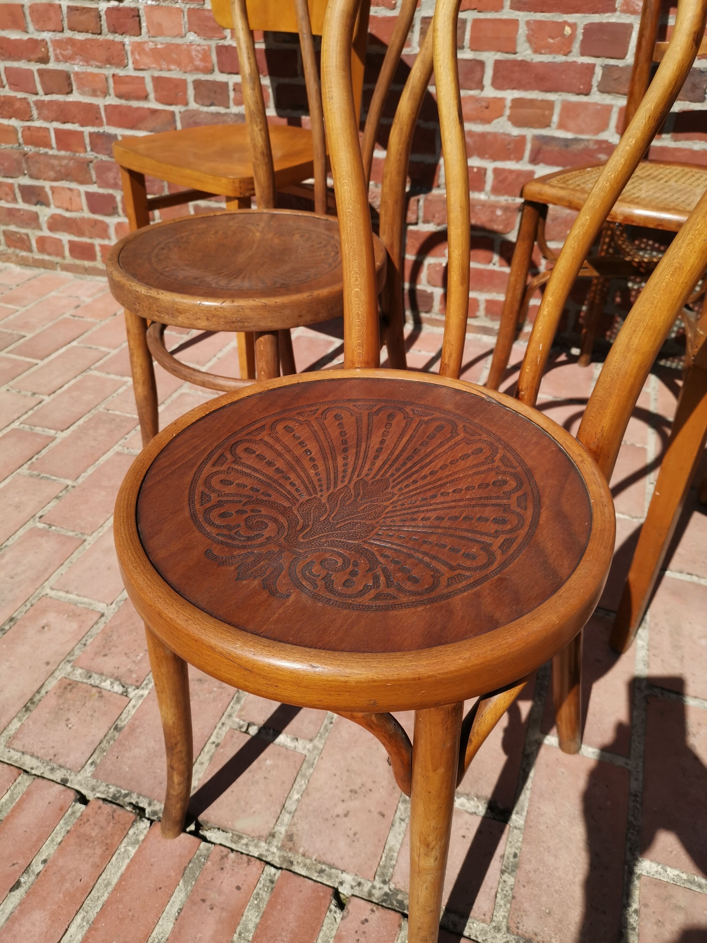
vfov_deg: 65.3
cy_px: 472
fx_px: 735
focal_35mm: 27
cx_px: 354
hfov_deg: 51.4
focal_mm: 5.58
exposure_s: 1/2137
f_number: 1.8
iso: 50
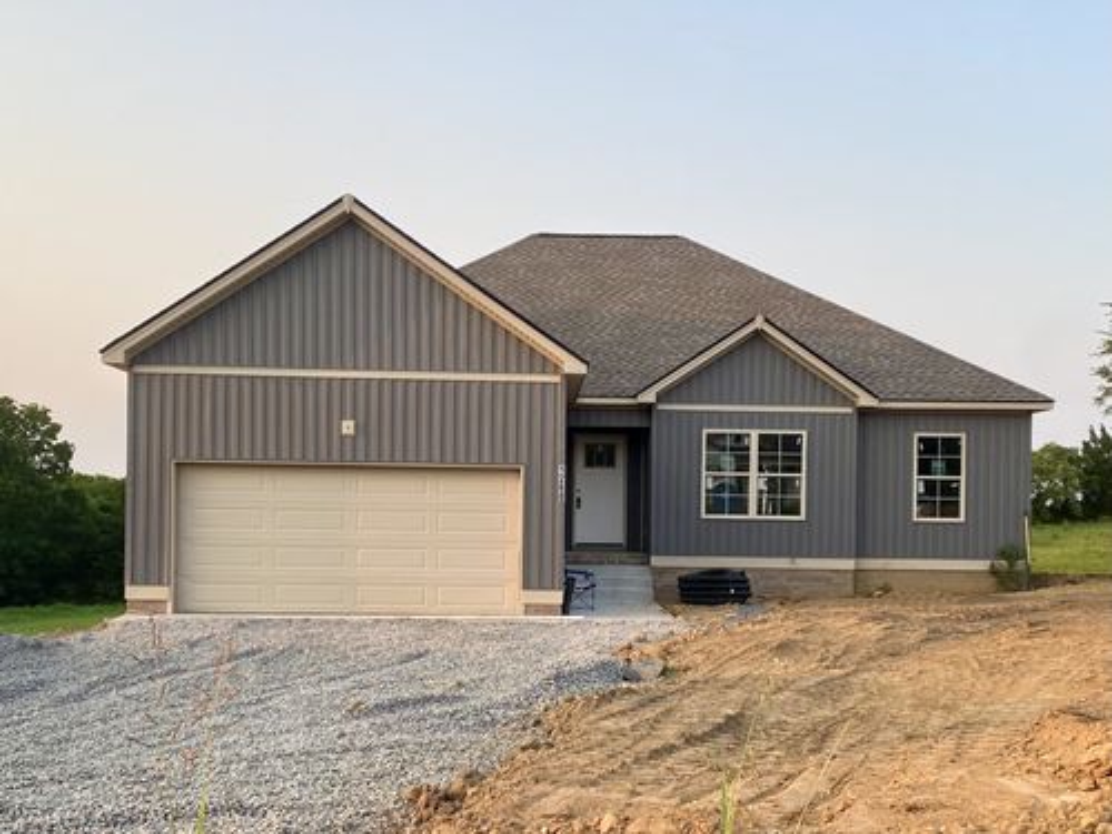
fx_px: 835
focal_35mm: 26
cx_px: 556
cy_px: 417
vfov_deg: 53.1
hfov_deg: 67.3
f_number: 1.8
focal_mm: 4.25
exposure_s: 1/401
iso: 32
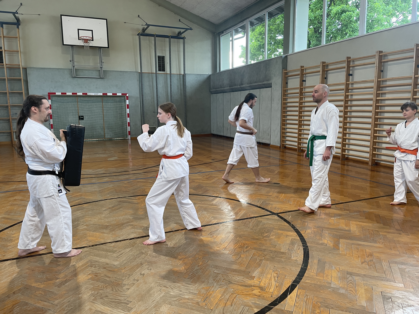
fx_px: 315
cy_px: 157
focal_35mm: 26
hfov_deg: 67.3
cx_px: 210
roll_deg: +0.7
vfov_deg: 53.1
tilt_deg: -8.7
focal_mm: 4.2
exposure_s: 1/50
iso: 100
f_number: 1.6
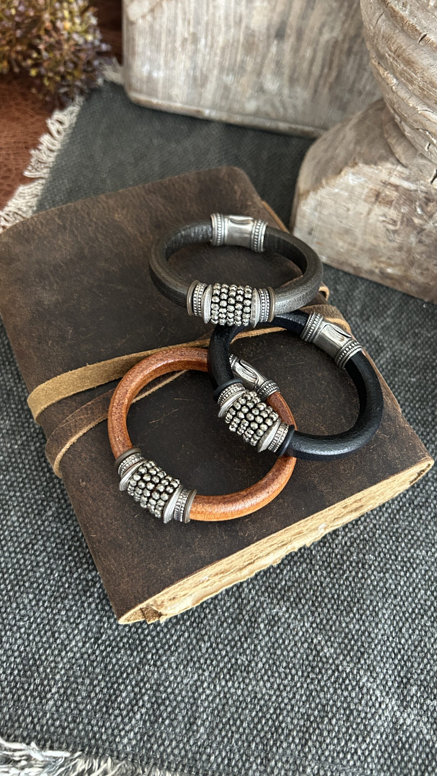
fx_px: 597
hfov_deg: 40.1
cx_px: 249
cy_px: 382
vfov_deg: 66.1
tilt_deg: -63.0
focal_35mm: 29
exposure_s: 1/60
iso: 400
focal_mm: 5.7
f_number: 1.5
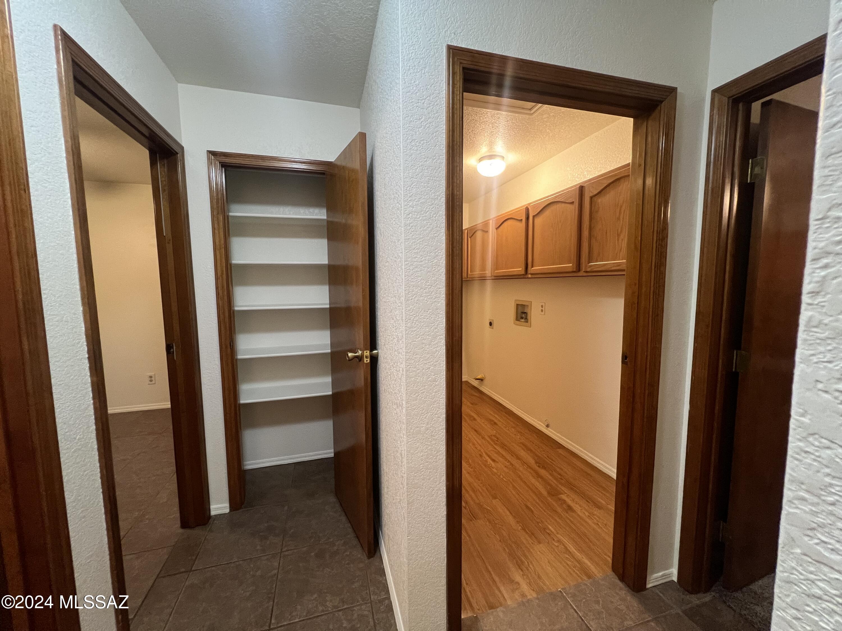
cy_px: 316
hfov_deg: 106.2
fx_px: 316
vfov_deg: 89.9
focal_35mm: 13
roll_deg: +0.8
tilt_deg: -5.2
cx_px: 421
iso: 400
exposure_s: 1/60
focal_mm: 1.57
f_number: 1.8
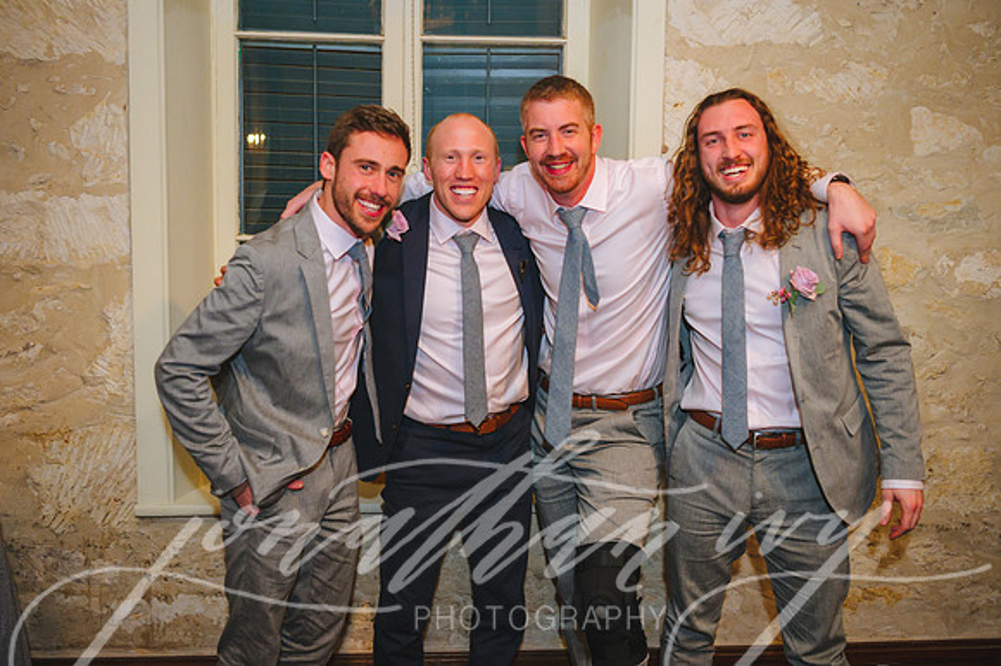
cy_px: 333
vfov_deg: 33.1
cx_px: 502
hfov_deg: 48.1
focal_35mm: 40
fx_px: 1121
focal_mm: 38
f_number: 2.8
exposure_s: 1/80
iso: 2000
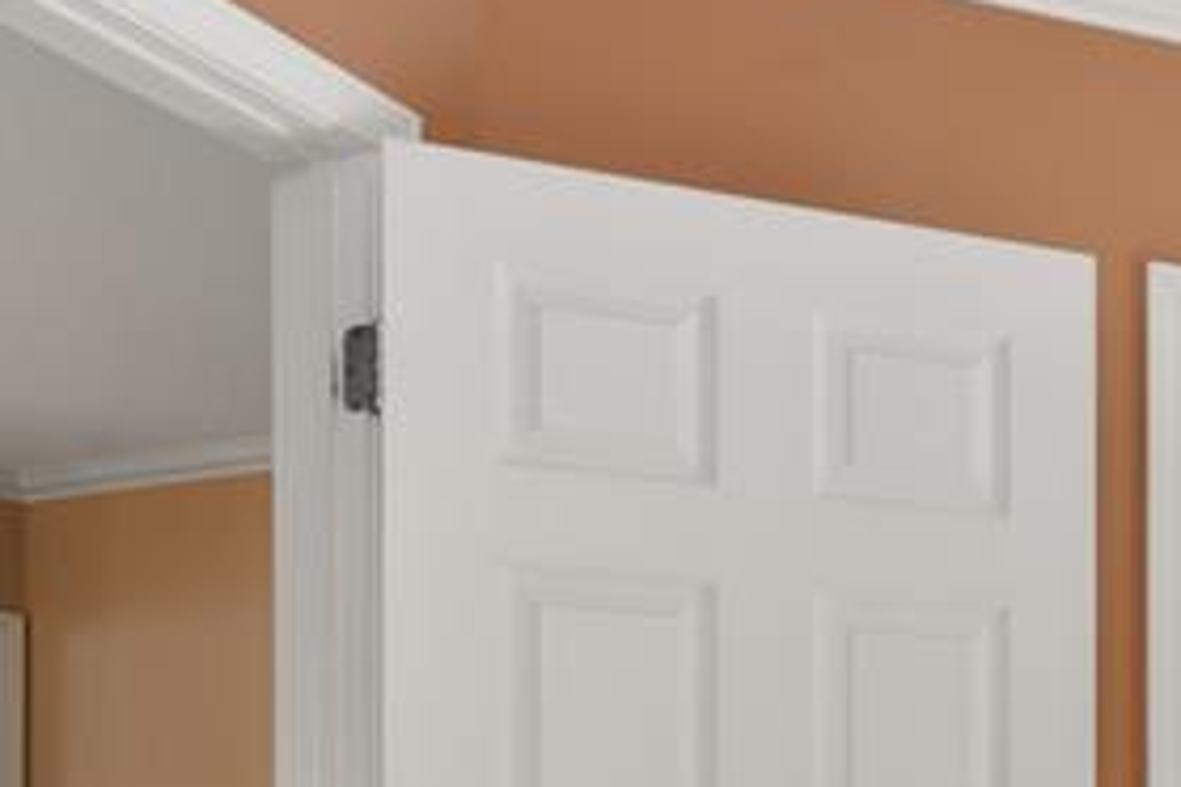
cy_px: 1064
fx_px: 3247
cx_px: 1422
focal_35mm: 99
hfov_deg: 19.4
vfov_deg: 13.3
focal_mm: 27
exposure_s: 1/3
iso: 320
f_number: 9
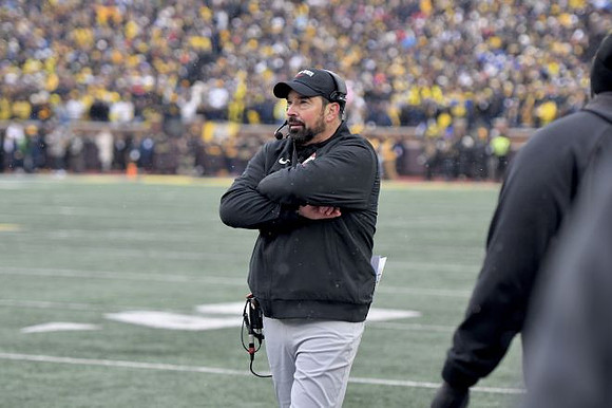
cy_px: 204
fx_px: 2667
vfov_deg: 8.7
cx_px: 306
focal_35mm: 157
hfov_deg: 13.1
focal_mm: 105
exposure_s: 1/1000
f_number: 2.8
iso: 800
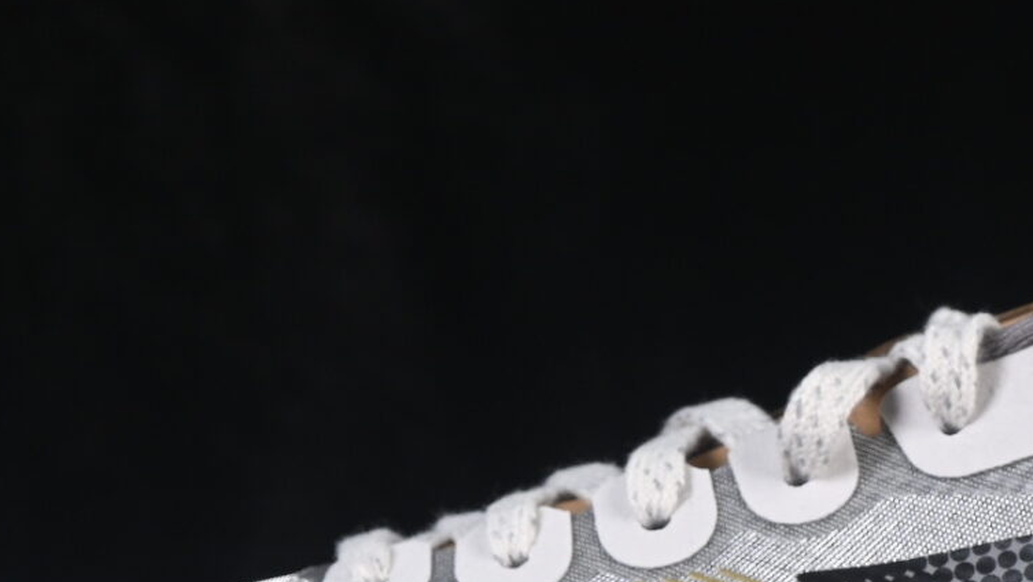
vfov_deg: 4.6
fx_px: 7315
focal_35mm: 267
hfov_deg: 8.1
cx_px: 929
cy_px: 474
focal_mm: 50
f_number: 7.1
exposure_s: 1/80
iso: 160
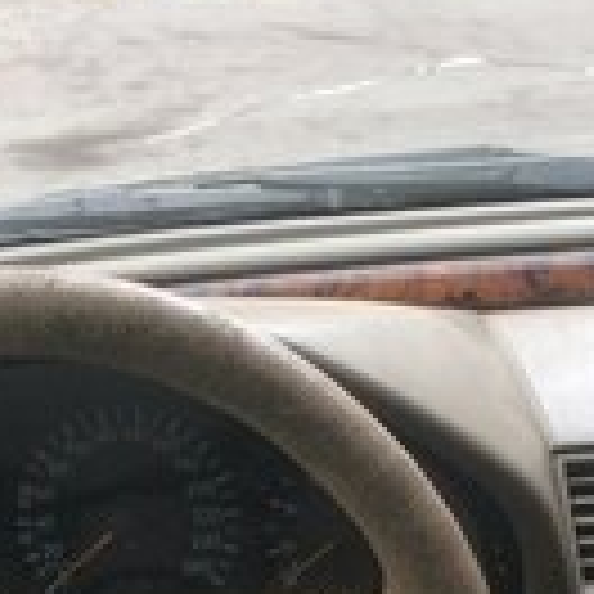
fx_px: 1864
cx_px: 522
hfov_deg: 17.9
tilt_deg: -34.2
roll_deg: +1.4
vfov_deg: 16.8
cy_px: 837
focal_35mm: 96
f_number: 2.2
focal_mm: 4.15
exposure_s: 1/100
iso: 50
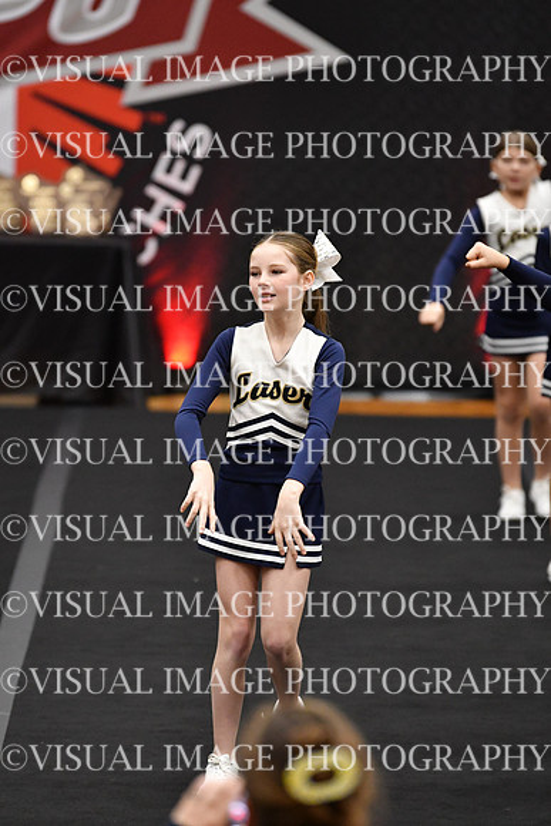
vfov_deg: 8.3
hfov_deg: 5.6
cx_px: 276
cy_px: 413
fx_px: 5667
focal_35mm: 247
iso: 4000
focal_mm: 165
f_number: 2.8
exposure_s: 1/800
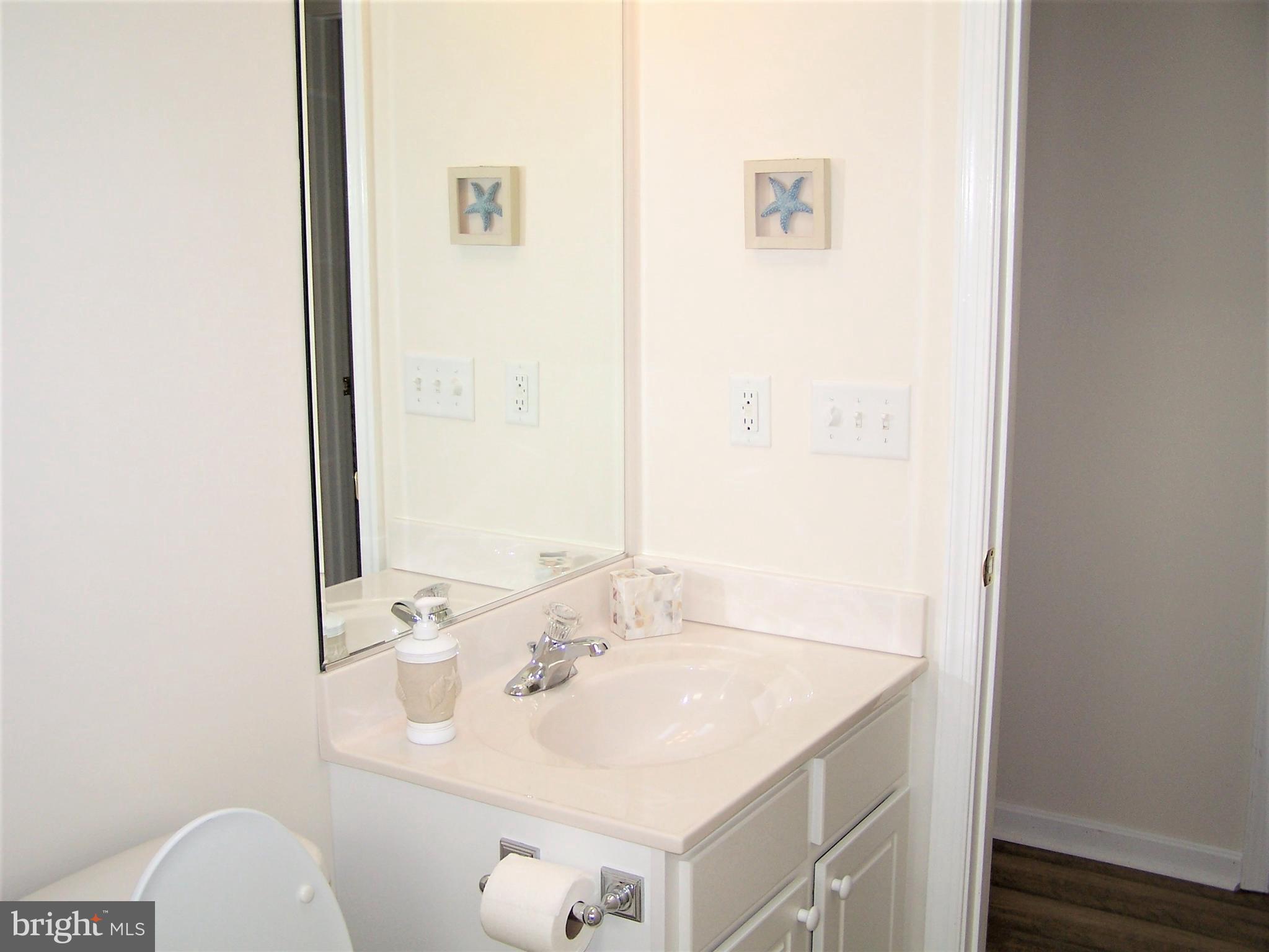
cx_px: 634
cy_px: 476
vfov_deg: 37.7
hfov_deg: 49.0
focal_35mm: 38
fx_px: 1393
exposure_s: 1/90
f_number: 2.8
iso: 80
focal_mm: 6.3
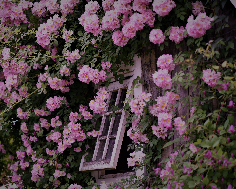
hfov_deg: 14.9
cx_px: 100
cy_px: 91
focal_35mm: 129
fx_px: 901
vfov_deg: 12.0
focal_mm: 105
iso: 100
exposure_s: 1/320
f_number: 3.2
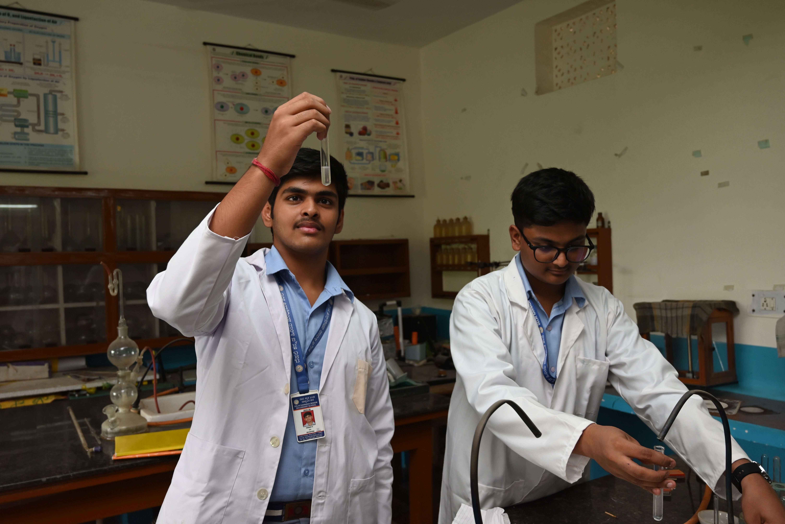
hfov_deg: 61.1
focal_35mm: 30
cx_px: 392
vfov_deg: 43.0
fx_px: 665
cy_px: 262
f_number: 5.6
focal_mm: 30.5
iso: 1250
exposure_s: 1/200
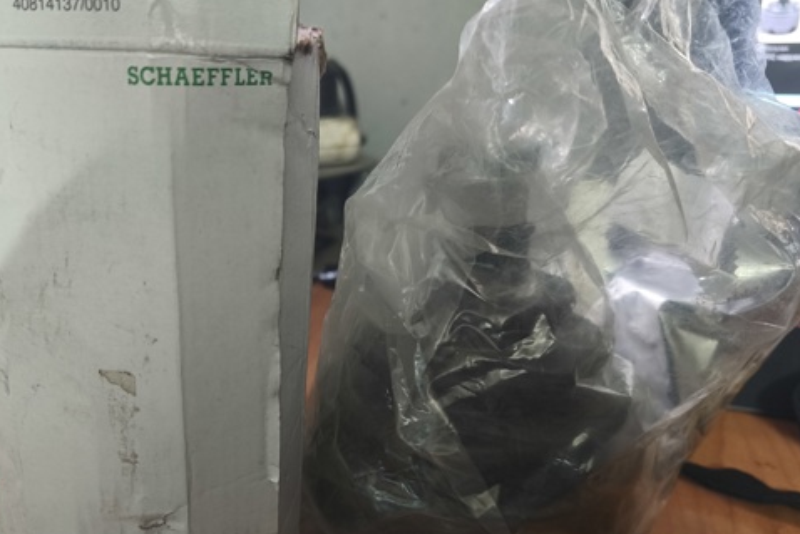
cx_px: 278
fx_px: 711
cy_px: 345
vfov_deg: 40.7
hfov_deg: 57.6
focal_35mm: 32
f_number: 1.7
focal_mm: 5.35
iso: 640
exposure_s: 1/33.3
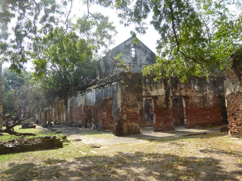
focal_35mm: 32
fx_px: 224
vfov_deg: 44.2
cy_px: 90
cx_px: 121
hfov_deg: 56.8
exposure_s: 1/320
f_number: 3.5
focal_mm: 5.4
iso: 80
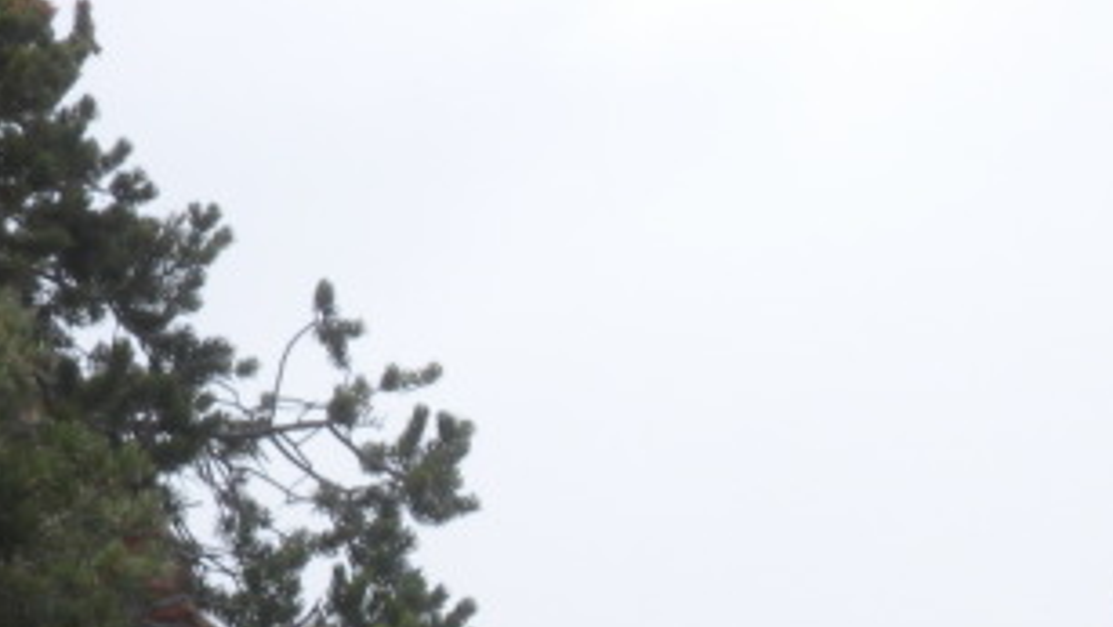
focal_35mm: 439
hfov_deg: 4.9
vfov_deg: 2.8
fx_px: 12962
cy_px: 1290
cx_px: 1196
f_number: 5.3
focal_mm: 21.2
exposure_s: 1/355
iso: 64
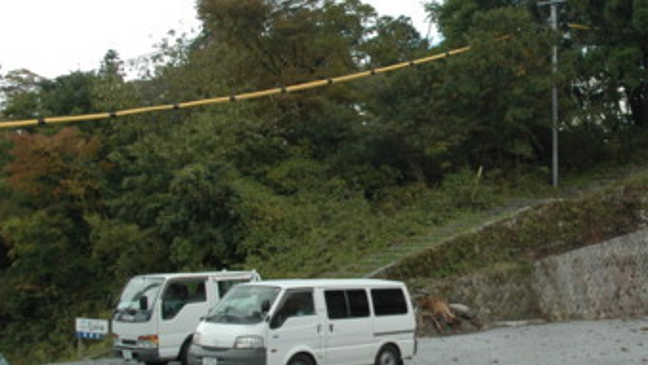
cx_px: 572
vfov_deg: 24.0
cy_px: 207
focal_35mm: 50
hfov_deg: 38.7
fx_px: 859
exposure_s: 1/500
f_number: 5
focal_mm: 18
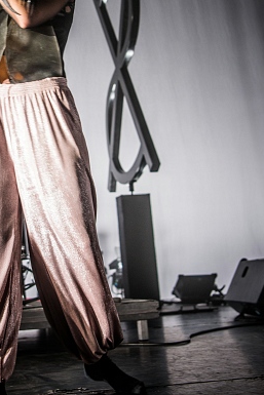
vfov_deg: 34.1
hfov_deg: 23.0
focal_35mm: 58
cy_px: 123
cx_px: 44
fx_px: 637
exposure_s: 1/80
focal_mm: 31
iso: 800
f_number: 2.8
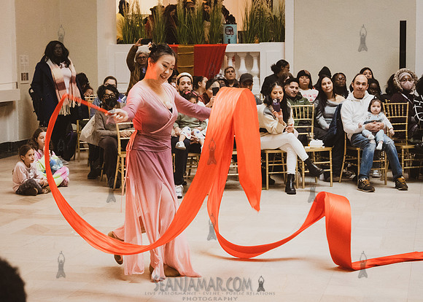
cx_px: 197
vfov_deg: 18.1
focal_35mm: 79
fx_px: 946
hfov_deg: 25.2
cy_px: 151
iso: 6400
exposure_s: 1/250
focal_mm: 50
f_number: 6.3
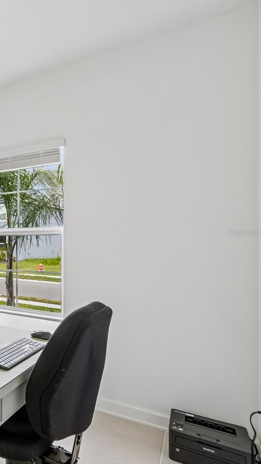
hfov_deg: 33.2
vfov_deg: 76.3
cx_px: -87
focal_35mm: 24
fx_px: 295
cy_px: 233
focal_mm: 10
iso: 100
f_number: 7.1
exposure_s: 1/25
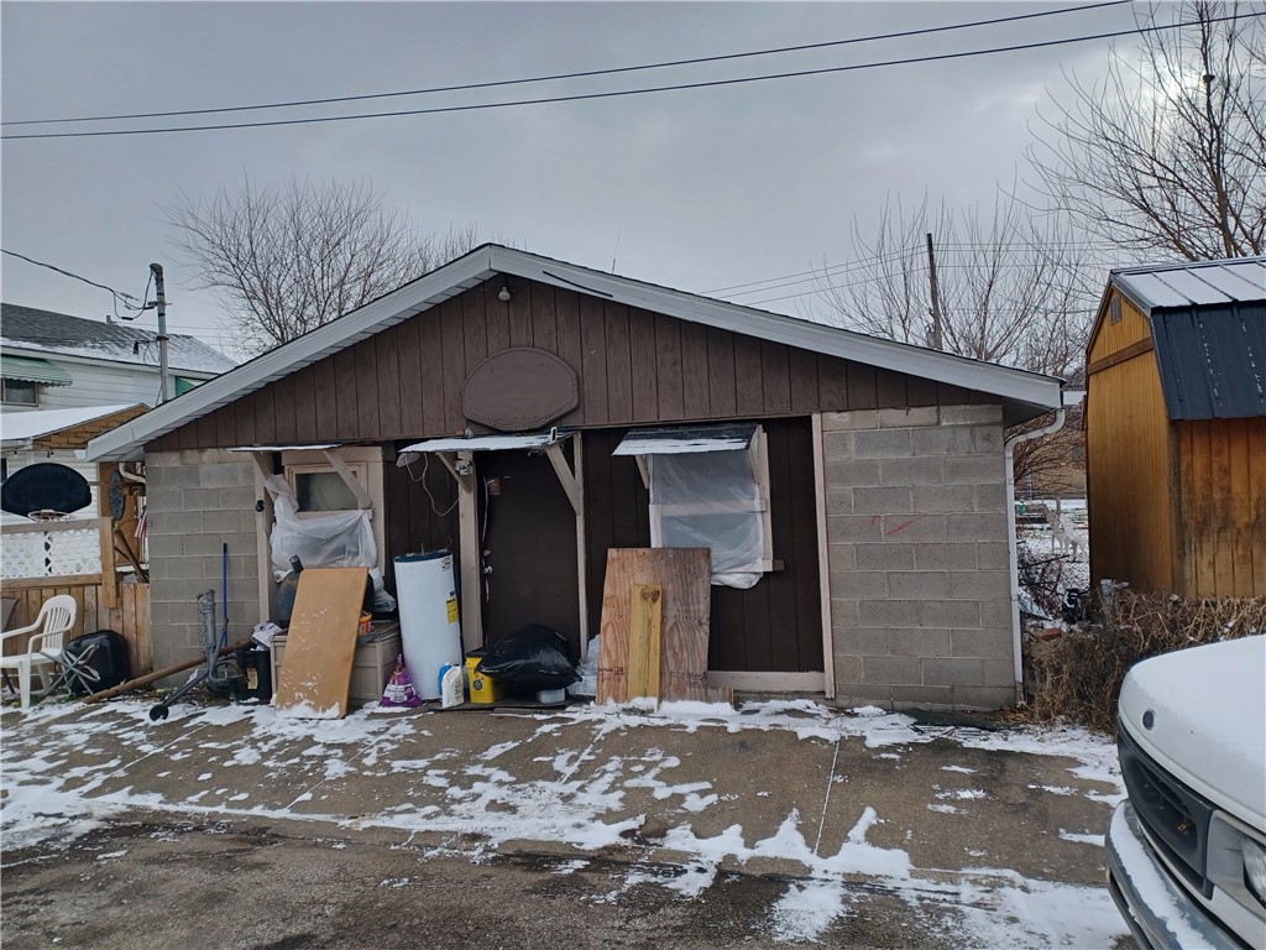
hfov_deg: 69.4
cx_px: 633
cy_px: 475
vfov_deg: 54.9
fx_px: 914
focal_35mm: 25
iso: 32
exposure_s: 1/190
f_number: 1.8
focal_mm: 4.6
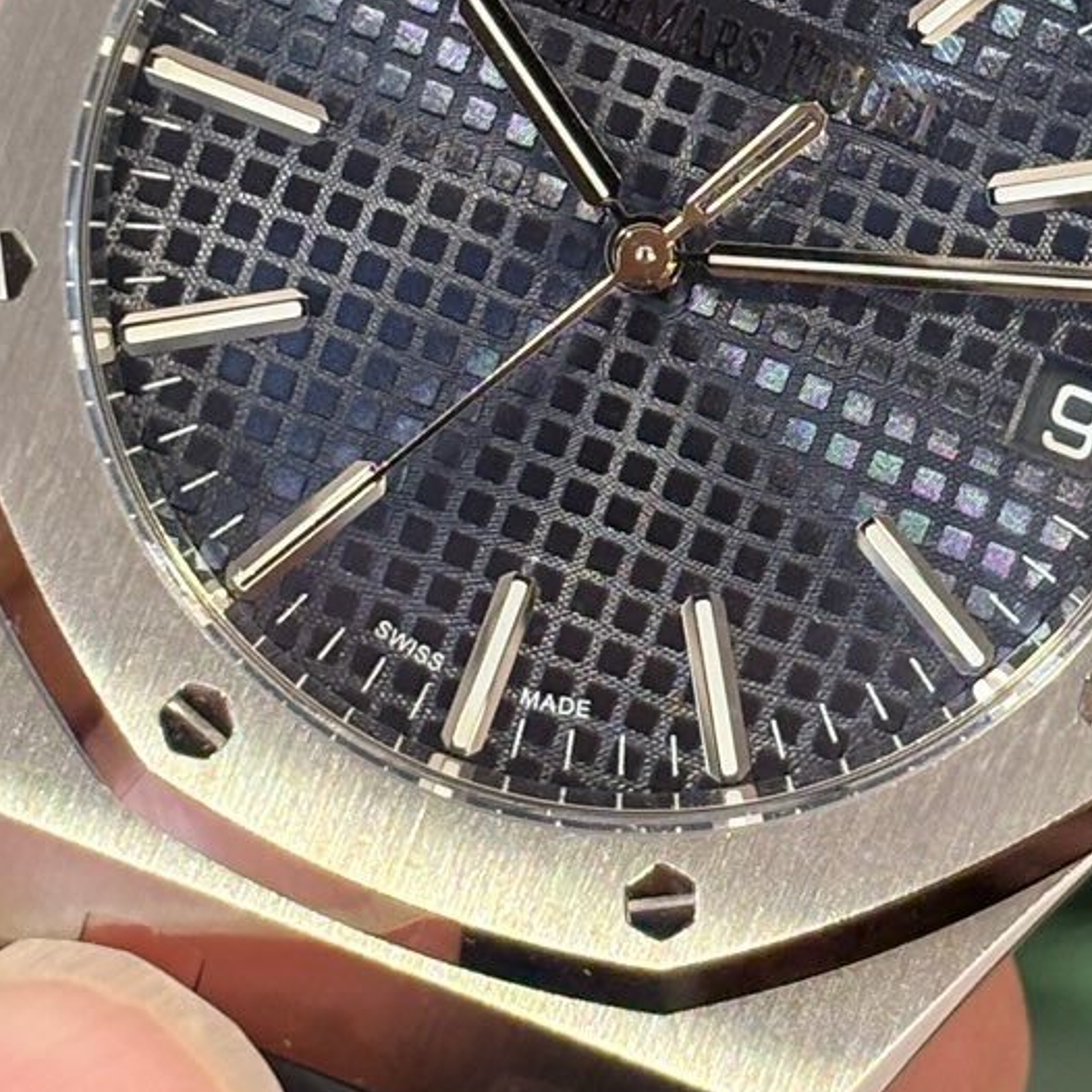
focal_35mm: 179
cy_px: 378
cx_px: 627
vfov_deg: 9.8
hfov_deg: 9.8
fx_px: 6389
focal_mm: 5.96
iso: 160
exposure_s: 1/33
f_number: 1.6
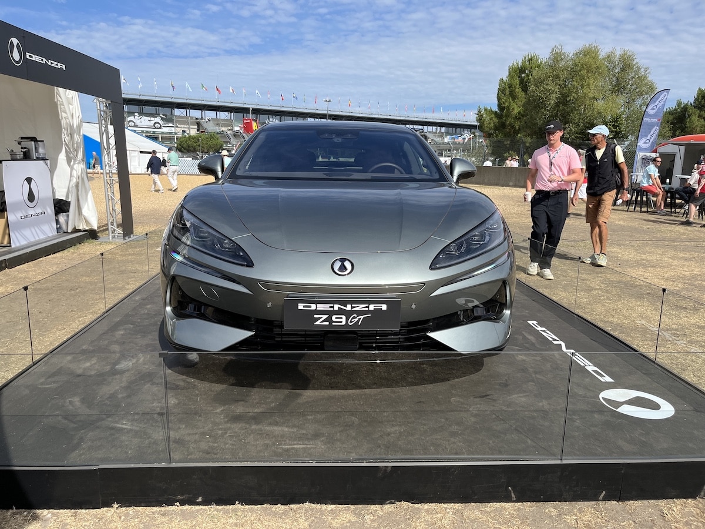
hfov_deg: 67.3
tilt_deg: -11.6
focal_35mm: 26
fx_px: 530
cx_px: 352
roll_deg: +0.3
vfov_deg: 53.1
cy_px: 264
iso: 50
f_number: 1.6
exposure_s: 1/3876
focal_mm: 5.1
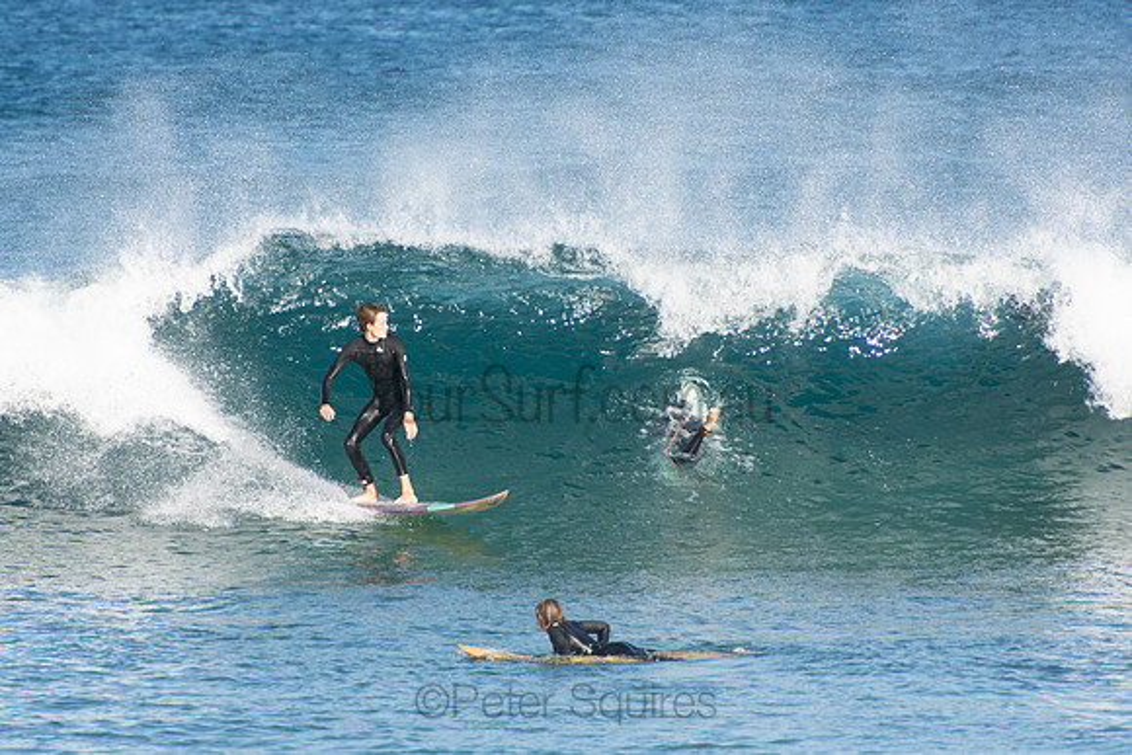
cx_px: 566
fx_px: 18870
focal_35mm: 600
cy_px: 378
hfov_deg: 3.4
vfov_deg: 2.3
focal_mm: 400
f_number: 5.6
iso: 360
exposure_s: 1/1000
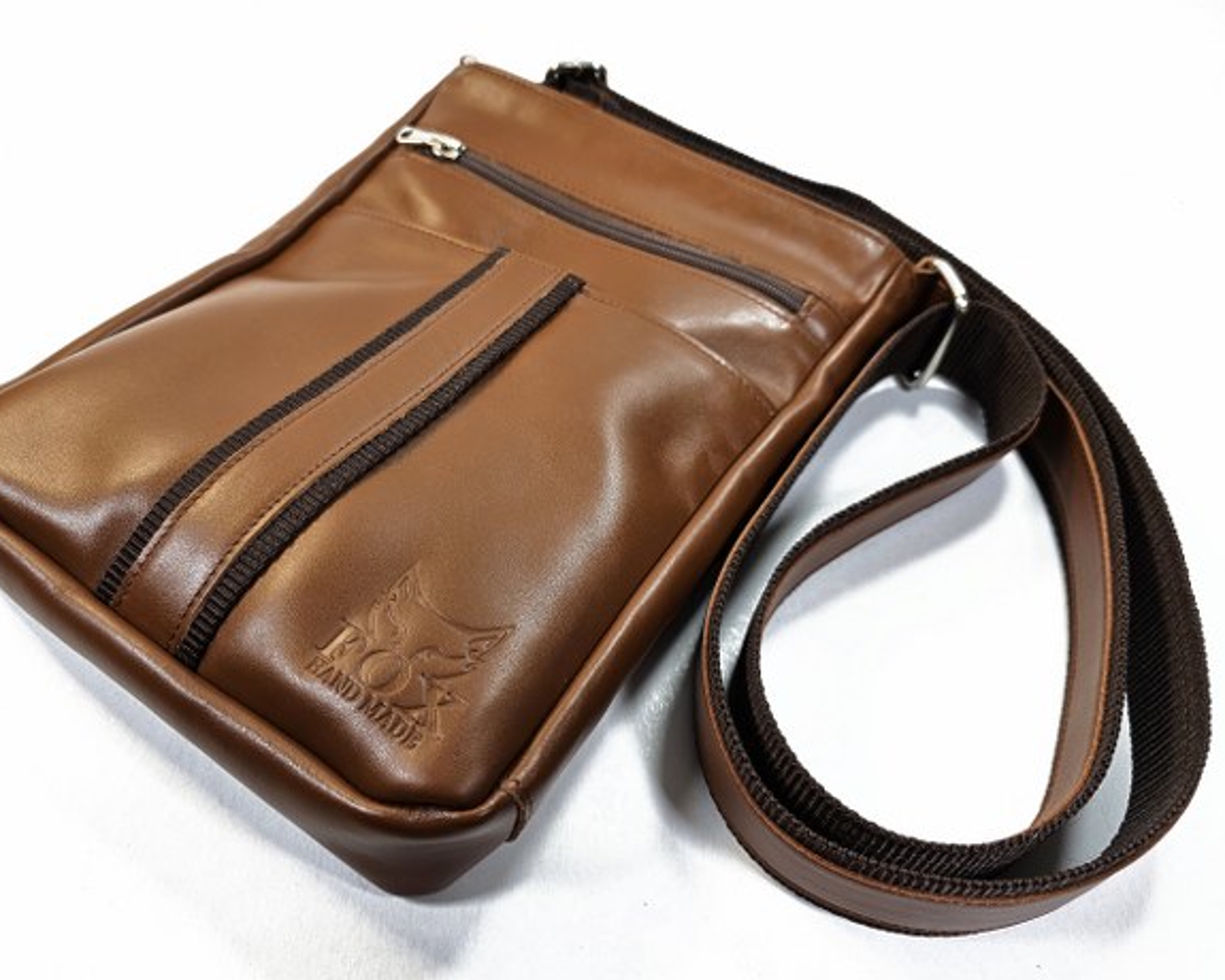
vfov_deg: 56.8
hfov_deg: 68.0
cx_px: 556
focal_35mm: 25
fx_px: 906
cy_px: 503
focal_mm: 6.3
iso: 12
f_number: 1.7
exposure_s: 1/100
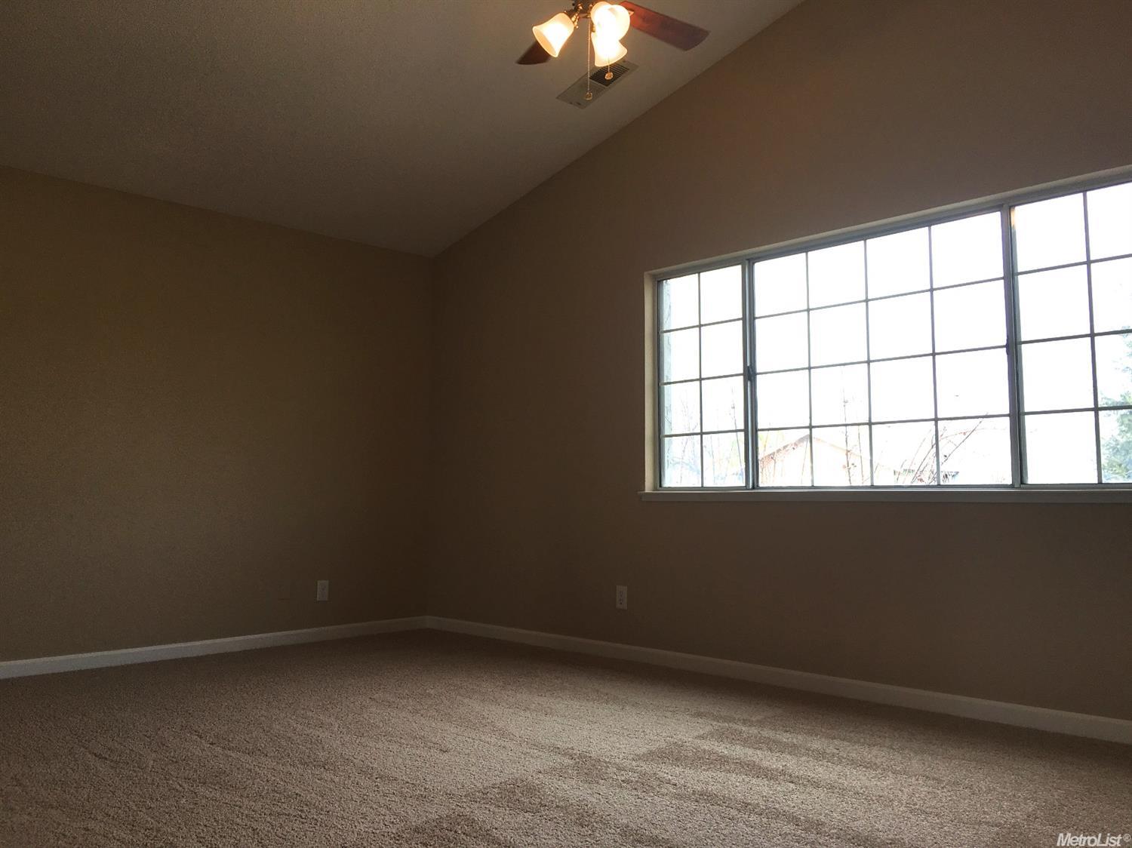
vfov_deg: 48.2
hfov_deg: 61.7
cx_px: 566
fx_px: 948
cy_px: 424
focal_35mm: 29
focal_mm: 4.15
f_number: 2.2
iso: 25
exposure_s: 1/223
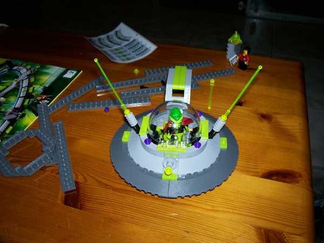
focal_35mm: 34
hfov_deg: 54.0
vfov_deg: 41.8
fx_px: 318
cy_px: 122
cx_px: 162
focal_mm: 5.6
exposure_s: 1/64
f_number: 2.7
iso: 80
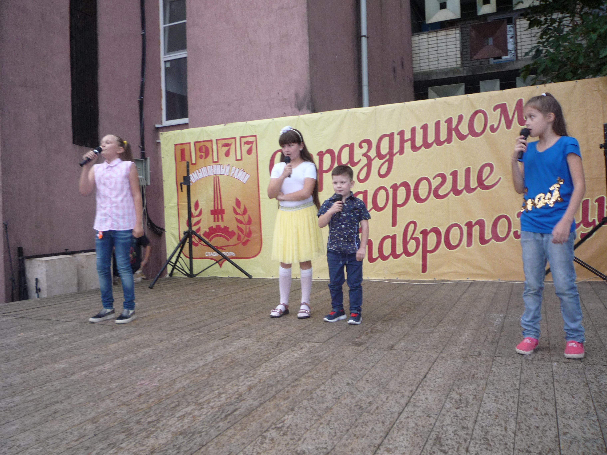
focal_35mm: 30
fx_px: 526
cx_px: 304
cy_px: 228
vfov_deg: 46.8
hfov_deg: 60.0
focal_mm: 5.2
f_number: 3.3
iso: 100
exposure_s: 1/40
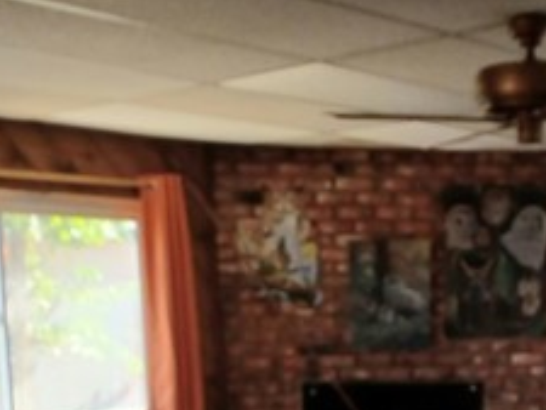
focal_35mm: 71
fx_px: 1120
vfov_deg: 19.4
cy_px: 502
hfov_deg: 26.8
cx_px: 439
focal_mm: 4.6
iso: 200
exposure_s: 1/50
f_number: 1.8
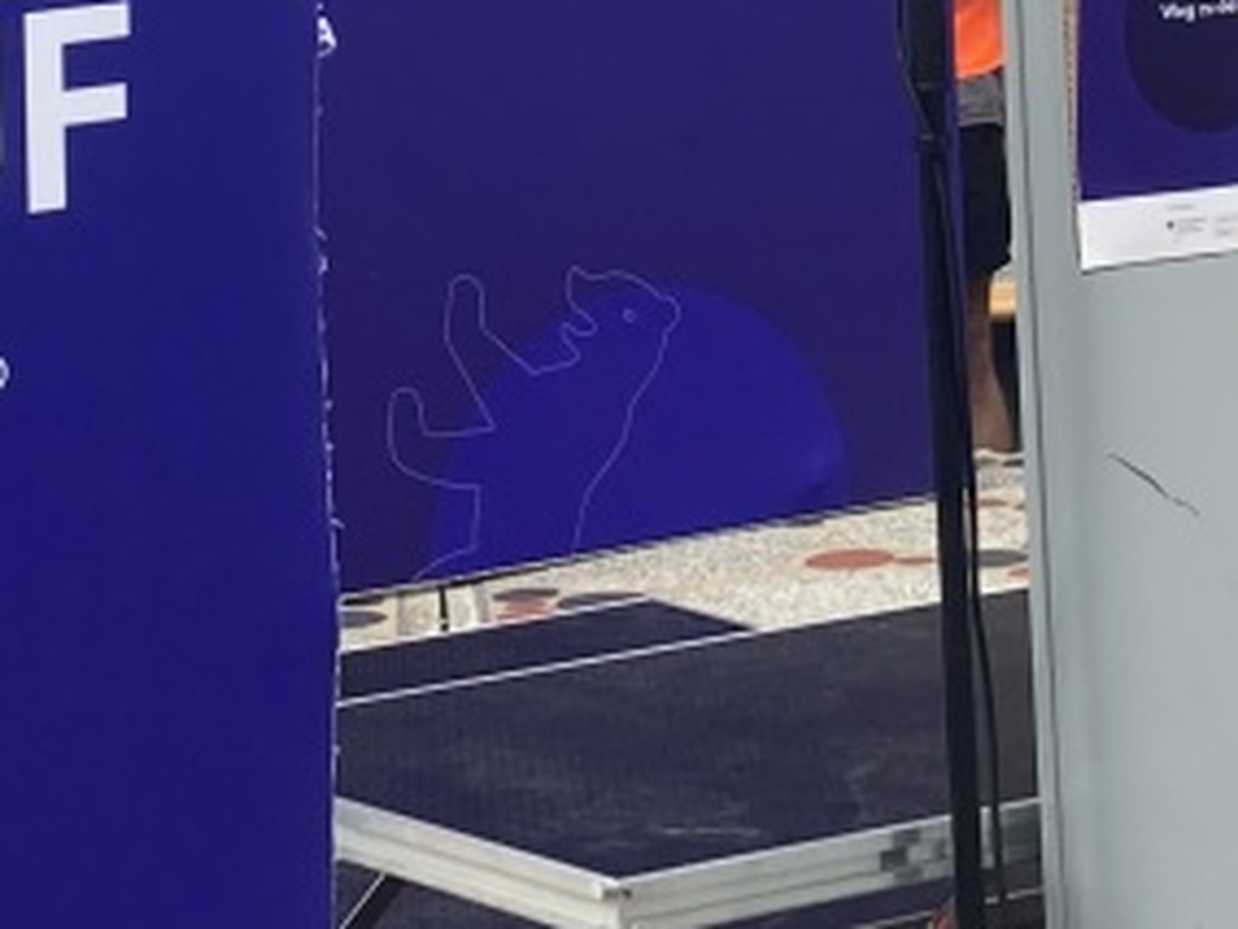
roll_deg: +1.8
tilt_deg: +1.7
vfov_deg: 9.8
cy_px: -351
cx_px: 955
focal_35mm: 148
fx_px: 5293
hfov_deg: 13.3
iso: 20
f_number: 1.8
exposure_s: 1/197
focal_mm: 3.99
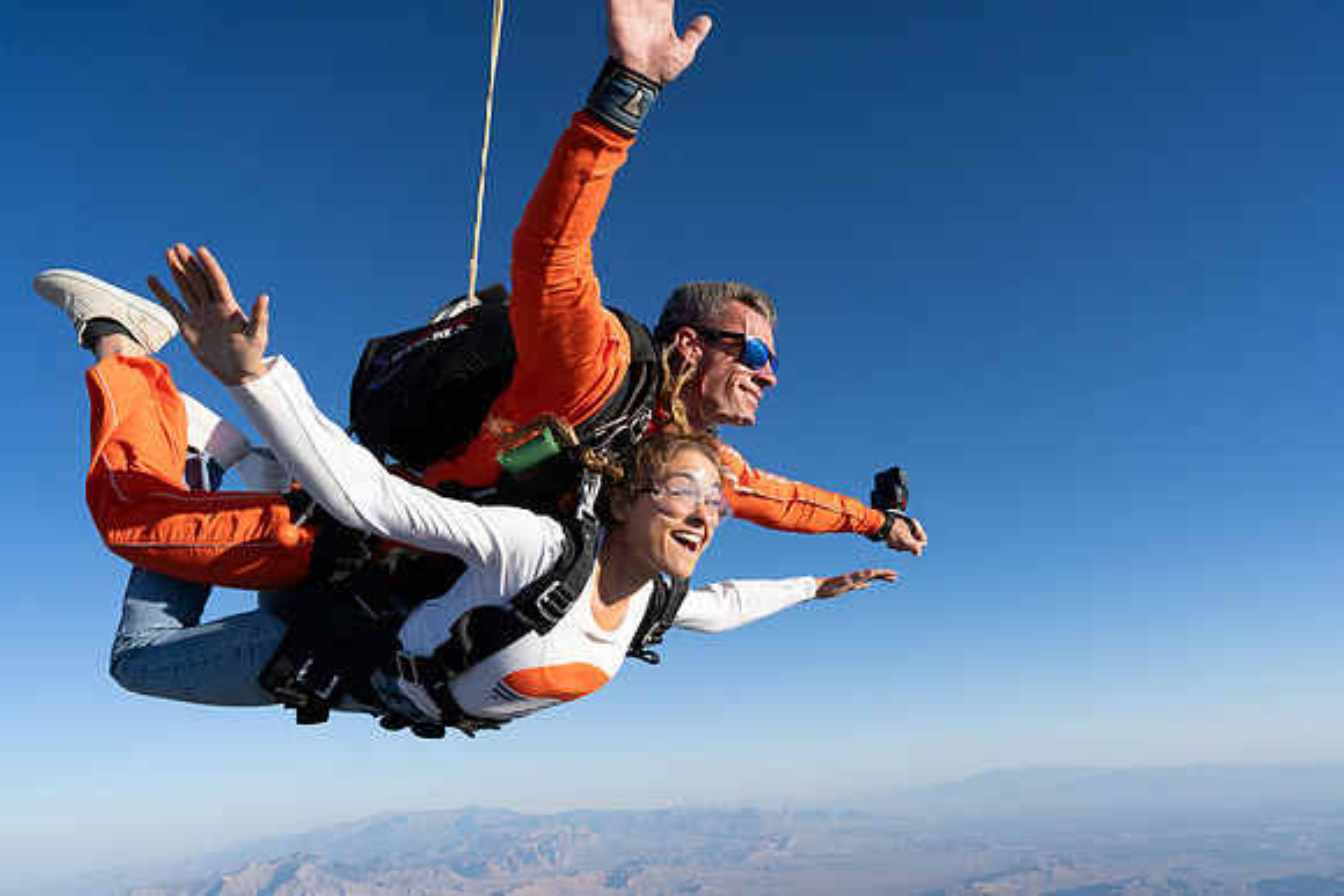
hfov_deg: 73.7
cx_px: 672
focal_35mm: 24
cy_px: 448
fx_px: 896
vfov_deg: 53.2
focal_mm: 24
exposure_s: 1/2000
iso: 800
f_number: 8
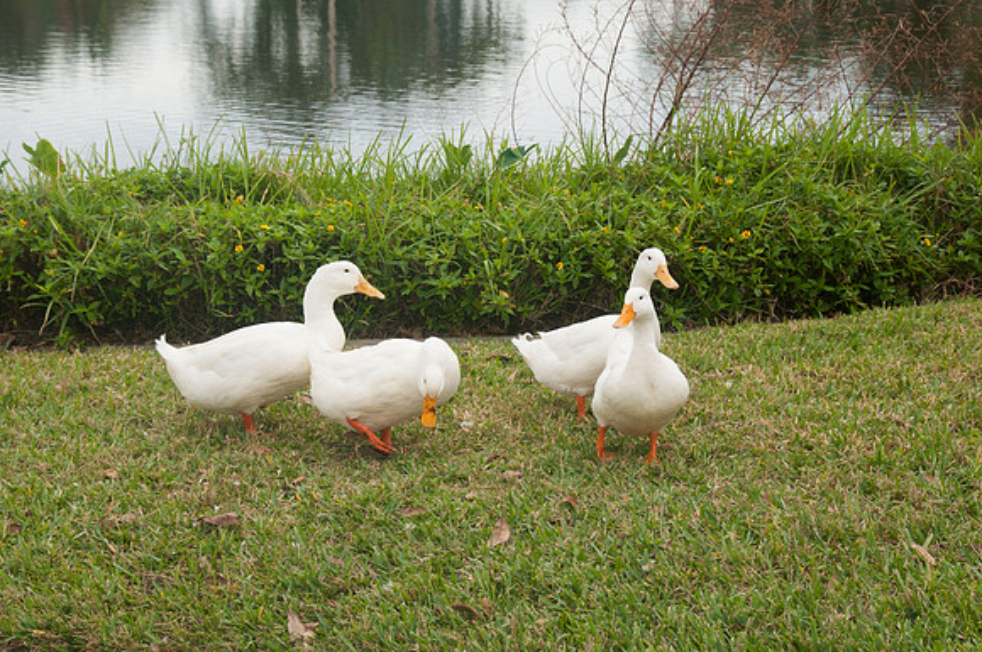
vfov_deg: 14.0
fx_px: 2656
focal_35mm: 98
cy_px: 326
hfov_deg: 20.9
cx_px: 491
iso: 400
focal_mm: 65
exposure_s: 1/250
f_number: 11
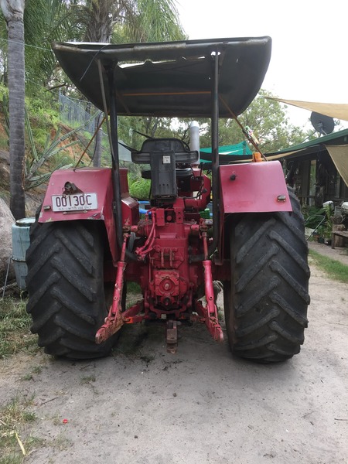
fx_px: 389
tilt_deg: -5.9
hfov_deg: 48.2
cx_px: 174
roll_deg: -0.6
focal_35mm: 29
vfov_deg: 61.7
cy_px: 232
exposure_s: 1/124
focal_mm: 4.15
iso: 32
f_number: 2.2
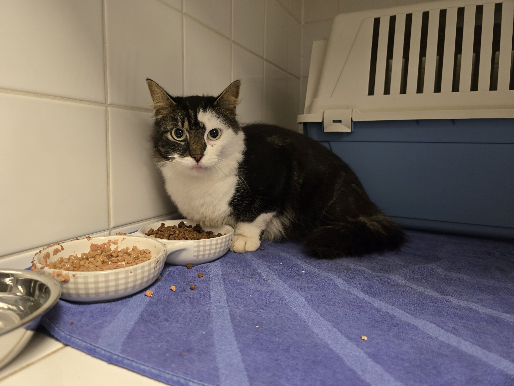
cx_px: 257
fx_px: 342
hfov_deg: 73.9
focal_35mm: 23
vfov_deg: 58.9
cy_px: 193
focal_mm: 6.3
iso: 1000
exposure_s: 1/60
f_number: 1.7
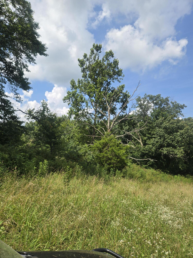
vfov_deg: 73.9
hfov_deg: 58.9
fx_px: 171
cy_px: 129
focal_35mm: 23
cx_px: 96
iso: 25
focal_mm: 5.4
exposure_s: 1/1681
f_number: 1.8
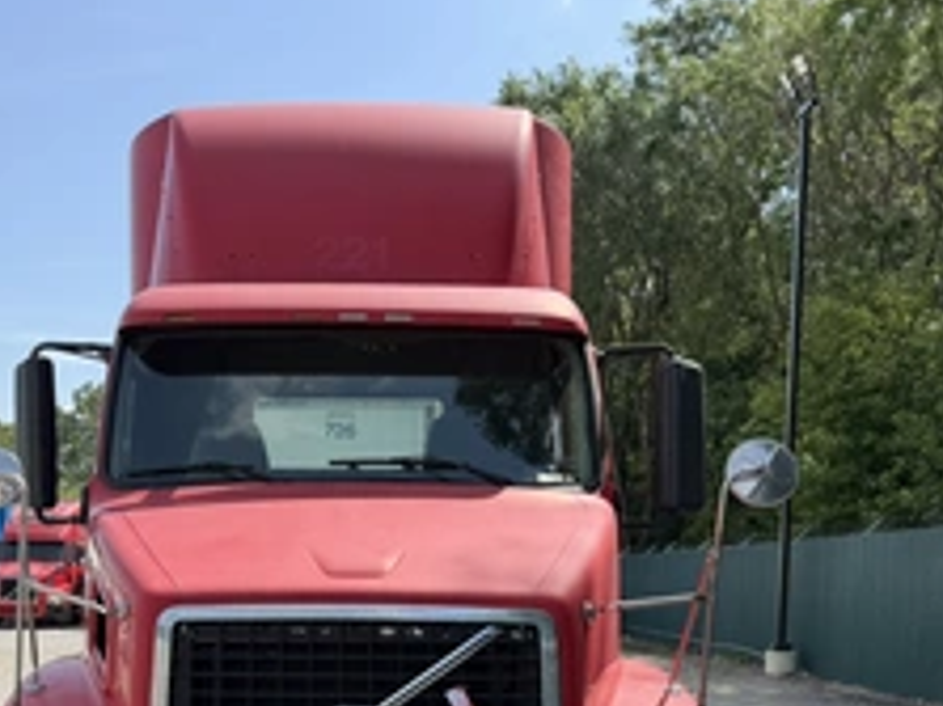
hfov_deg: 43.4
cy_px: 617
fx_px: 1171
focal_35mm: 43
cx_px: 334
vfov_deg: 32.1
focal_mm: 6.76
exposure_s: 1/2110
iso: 80
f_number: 1.78
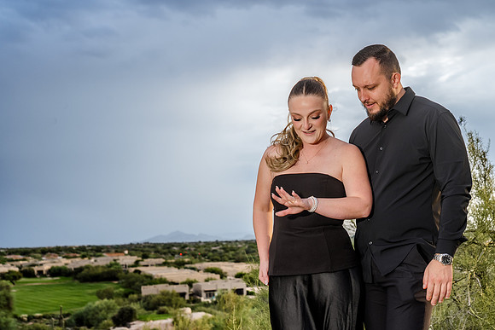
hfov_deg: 32.9
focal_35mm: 61
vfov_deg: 22.3
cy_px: 165
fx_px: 839
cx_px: 248
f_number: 5.6
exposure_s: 1/250
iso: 250
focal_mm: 61
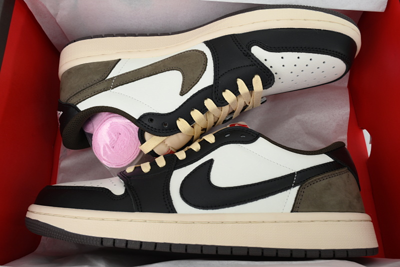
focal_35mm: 28
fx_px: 311
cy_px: 134
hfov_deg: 65.5
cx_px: 200
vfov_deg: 46.4
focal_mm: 28
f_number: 10
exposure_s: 1/100
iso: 400
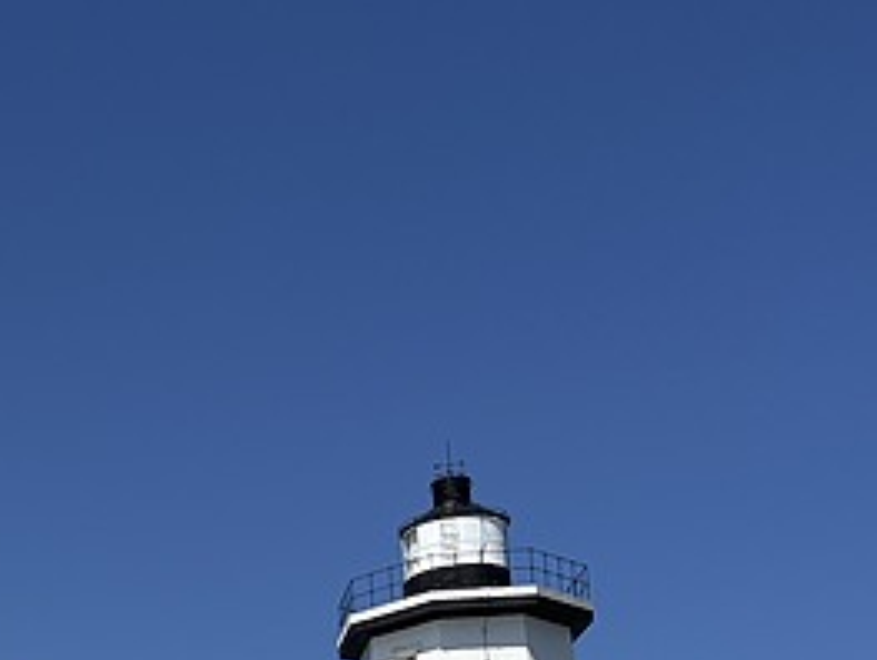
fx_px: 1953
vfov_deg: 17.8
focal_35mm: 77
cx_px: -353
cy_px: 888
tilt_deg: +10.2
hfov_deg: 21.9
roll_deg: +0.6
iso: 50
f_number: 1.6
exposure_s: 1/6993
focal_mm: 5.96
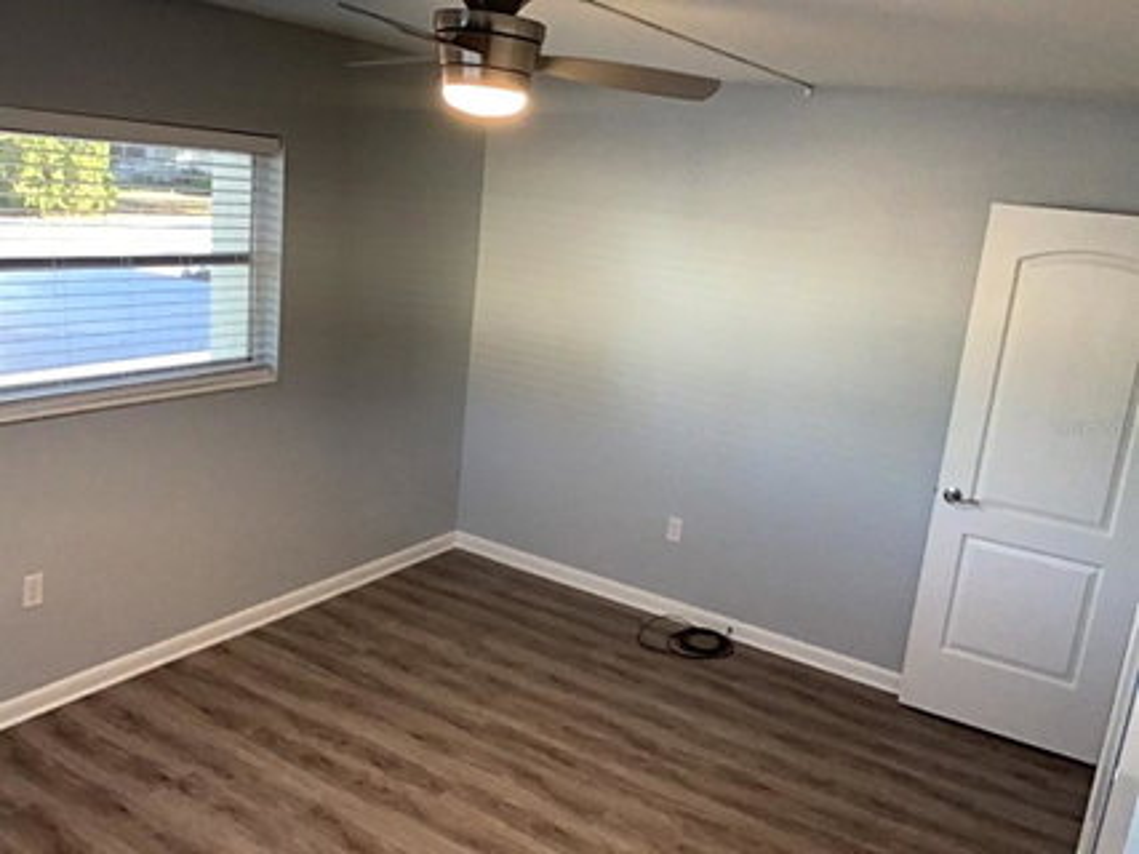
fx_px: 1020
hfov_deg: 58.4
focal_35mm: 31
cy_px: 427
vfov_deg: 45.4
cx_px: 570
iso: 320
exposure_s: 1/60
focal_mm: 2.15
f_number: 2.4
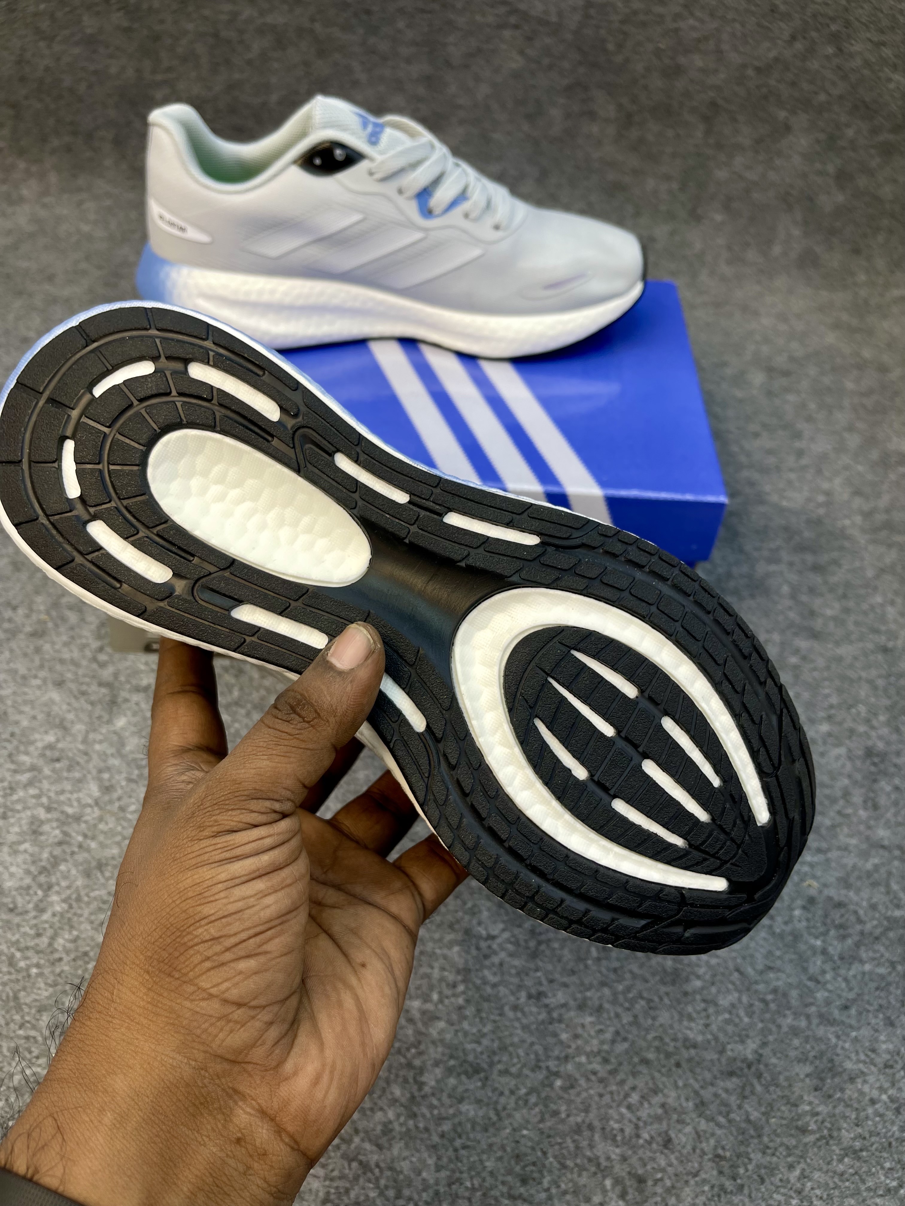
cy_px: 603
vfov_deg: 69.4
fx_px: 871
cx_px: 452
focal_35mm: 25
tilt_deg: -47.9
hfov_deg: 54.9
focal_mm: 5.1
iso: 40
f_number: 1.6
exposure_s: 1/155
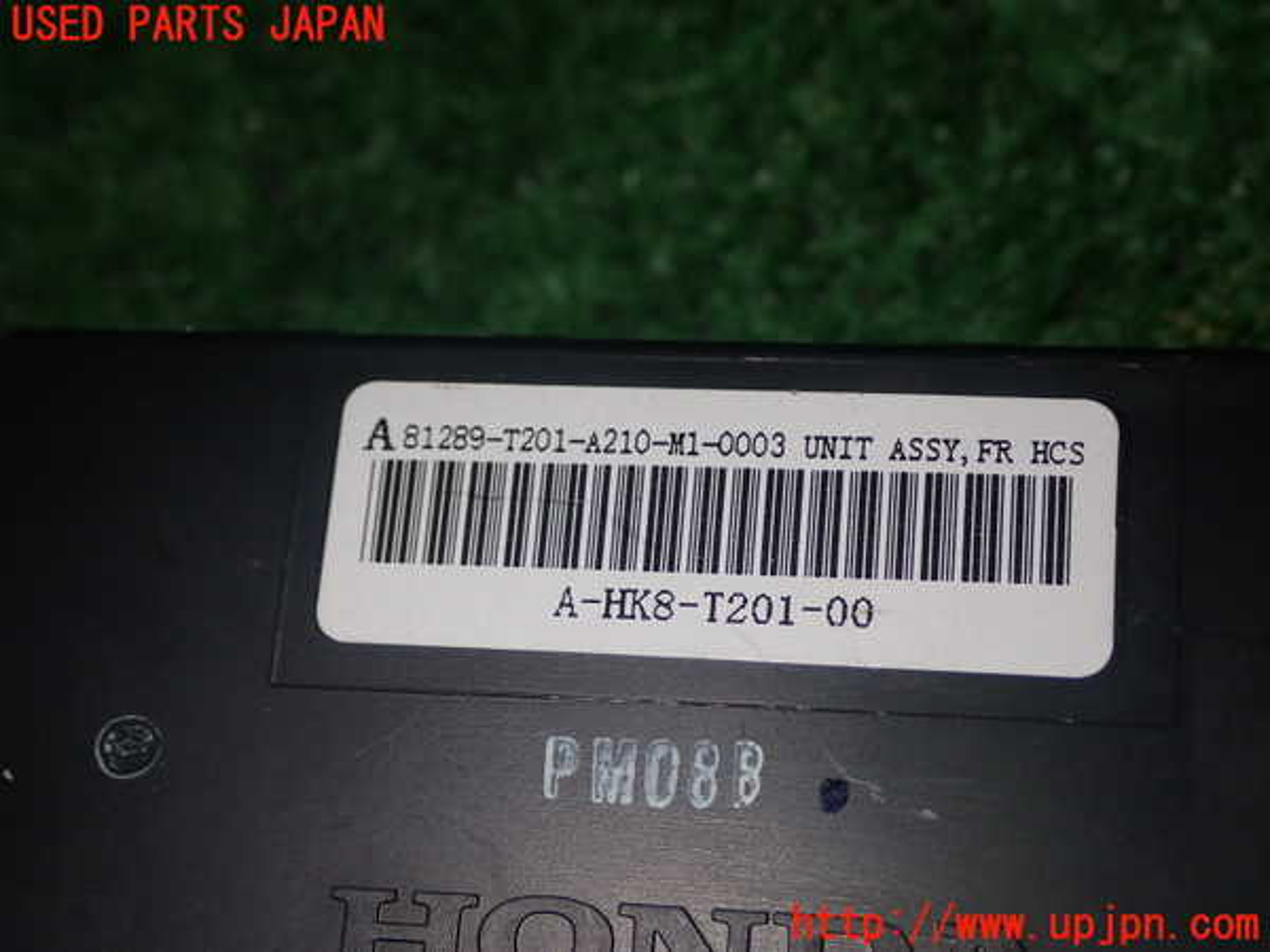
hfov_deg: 29.0
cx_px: 635
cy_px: 476
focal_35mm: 67
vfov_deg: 21.9
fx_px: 2458
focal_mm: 11.88
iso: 200
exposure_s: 1/60
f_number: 11
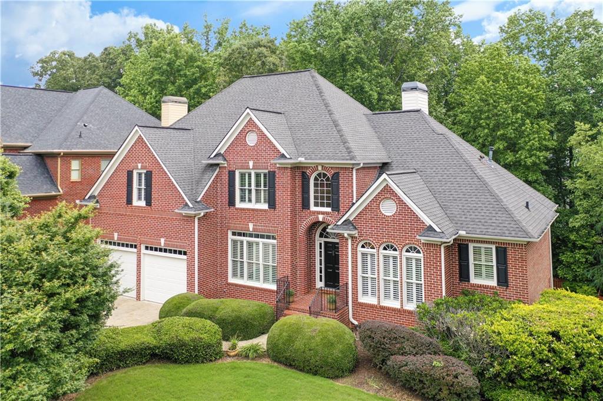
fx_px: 469
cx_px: 302
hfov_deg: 65.5
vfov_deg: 46.4
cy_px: 200
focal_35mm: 28
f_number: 2.8
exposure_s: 1/30
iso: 250
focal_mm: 10.26
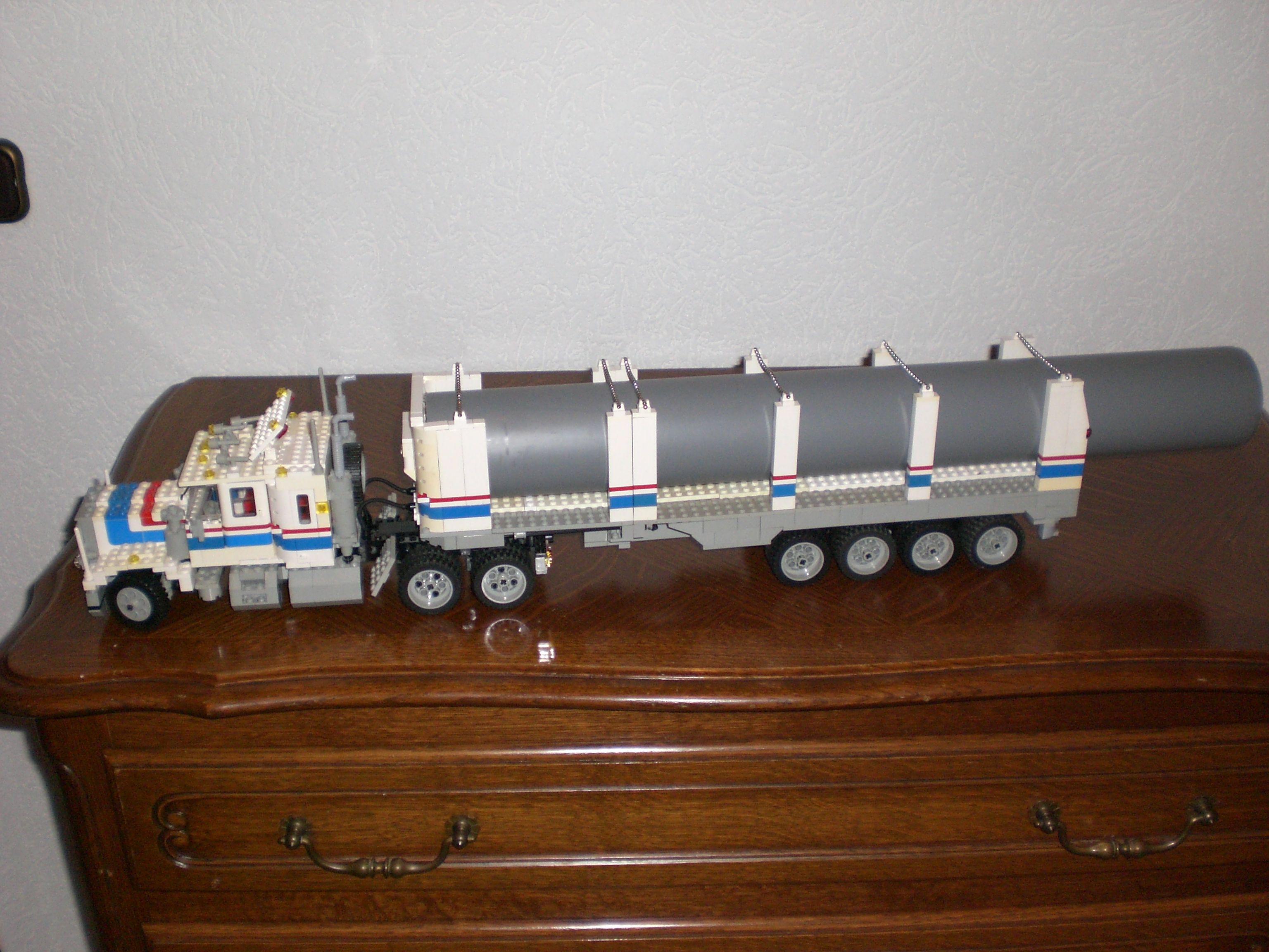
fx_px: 1393
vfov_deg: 37.7
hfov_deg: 49.0
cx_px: 634
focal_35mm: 38
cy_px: 476
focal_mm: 6.3
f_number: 3.1
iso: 200
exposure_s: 1/60
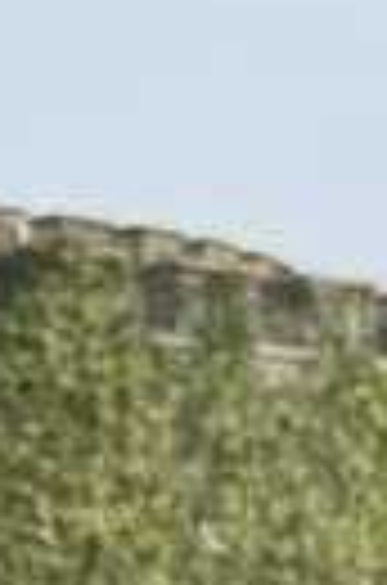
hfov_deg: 3.4
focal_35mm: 394
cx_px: -544
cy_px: 1120
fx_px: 6387
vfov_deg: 5.2
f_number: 1.78
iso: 64
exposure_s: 1/2342
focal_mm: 6.76
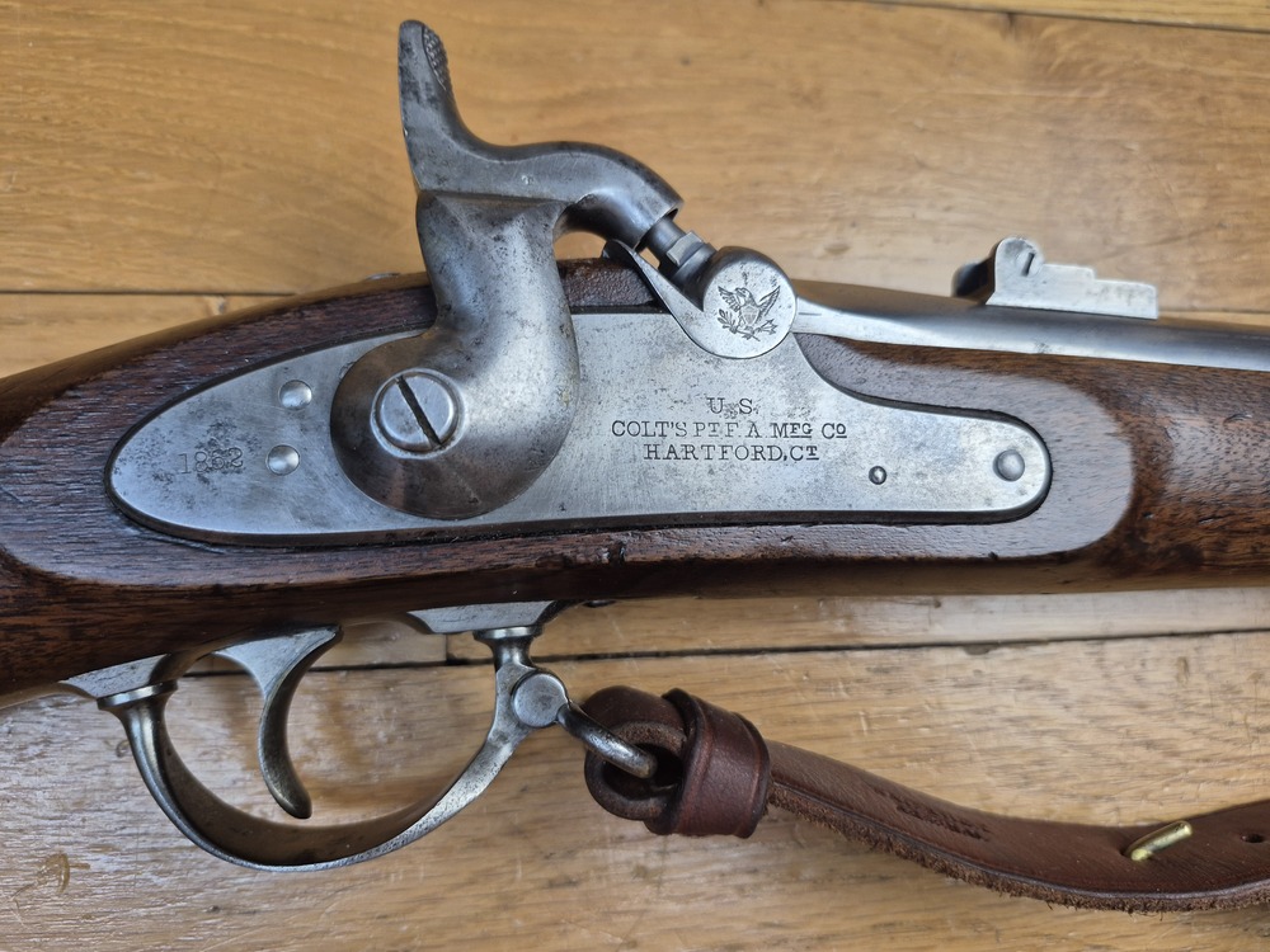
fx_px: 844
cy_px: 476
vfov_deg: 58.9
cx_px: 635
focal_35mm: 23
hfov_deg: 73.9
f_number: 1.8
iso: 100
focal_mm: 5.4
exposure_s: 1/100
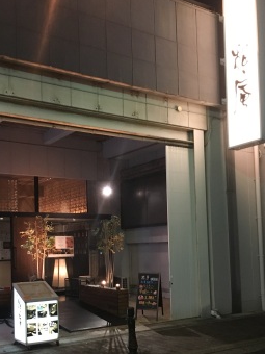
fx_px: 418
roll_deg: +1.1
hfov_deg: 35.0
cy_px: 227
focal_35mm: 41
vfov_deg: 45.3
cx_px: 103
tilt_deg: +3.8
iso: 250
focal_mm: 4.15
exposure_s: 1/15
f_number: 2.2
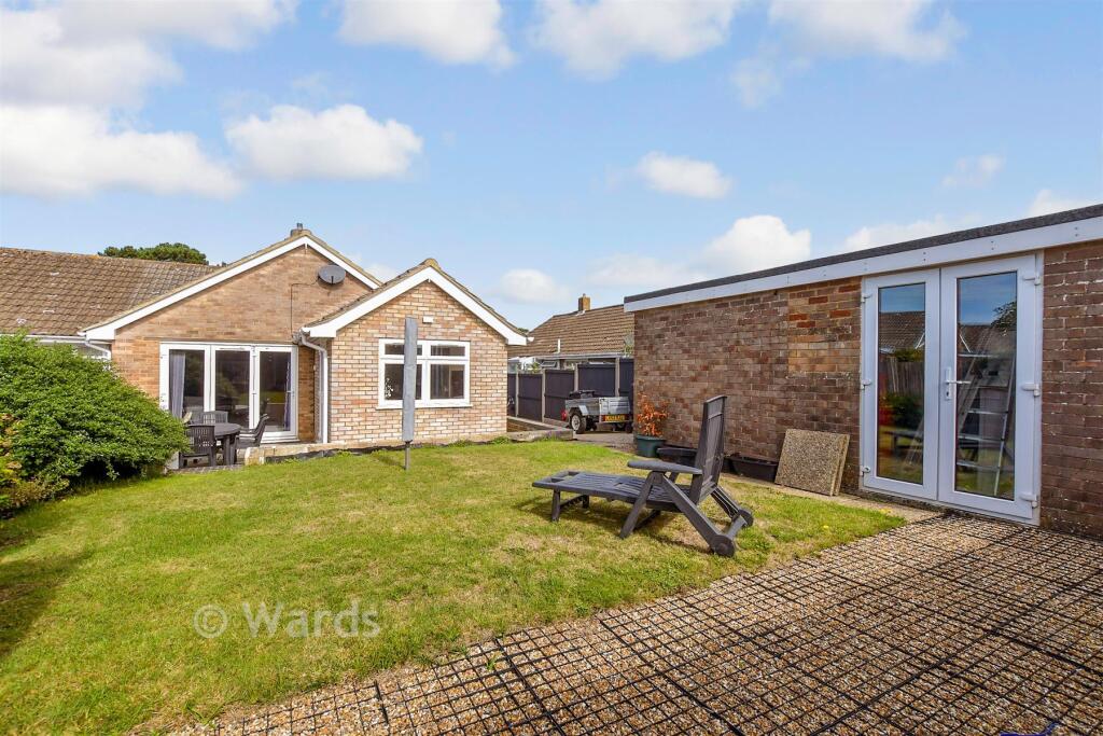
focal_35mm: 15
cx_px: 552
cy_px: 368
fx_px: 460
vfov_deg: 77.3
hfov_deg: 100.4
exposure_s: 1/400
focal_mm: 10
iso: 200
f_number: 8
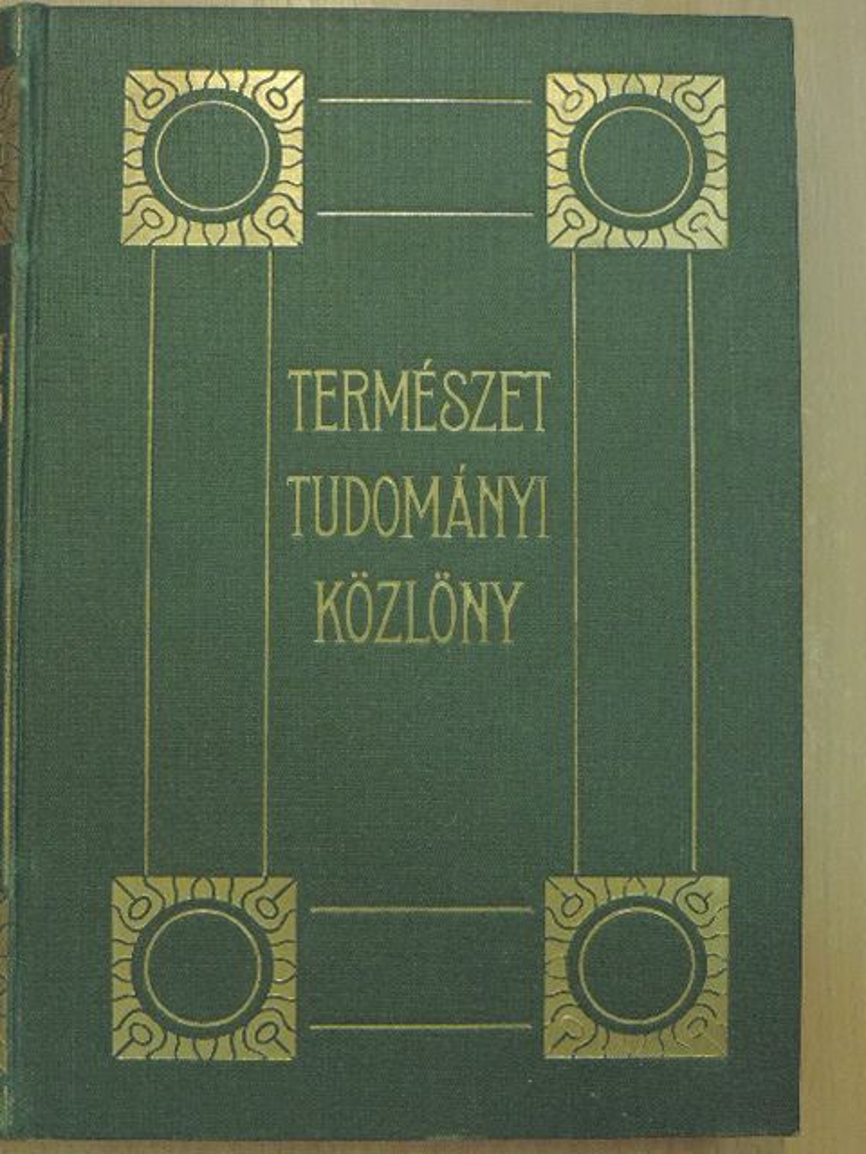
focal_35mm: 50
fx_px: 1668
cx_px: 433
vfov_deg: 38.2
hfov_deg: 29.1
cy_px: 577
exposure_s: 1/100
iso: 800
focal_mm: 8.9
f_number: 3.6
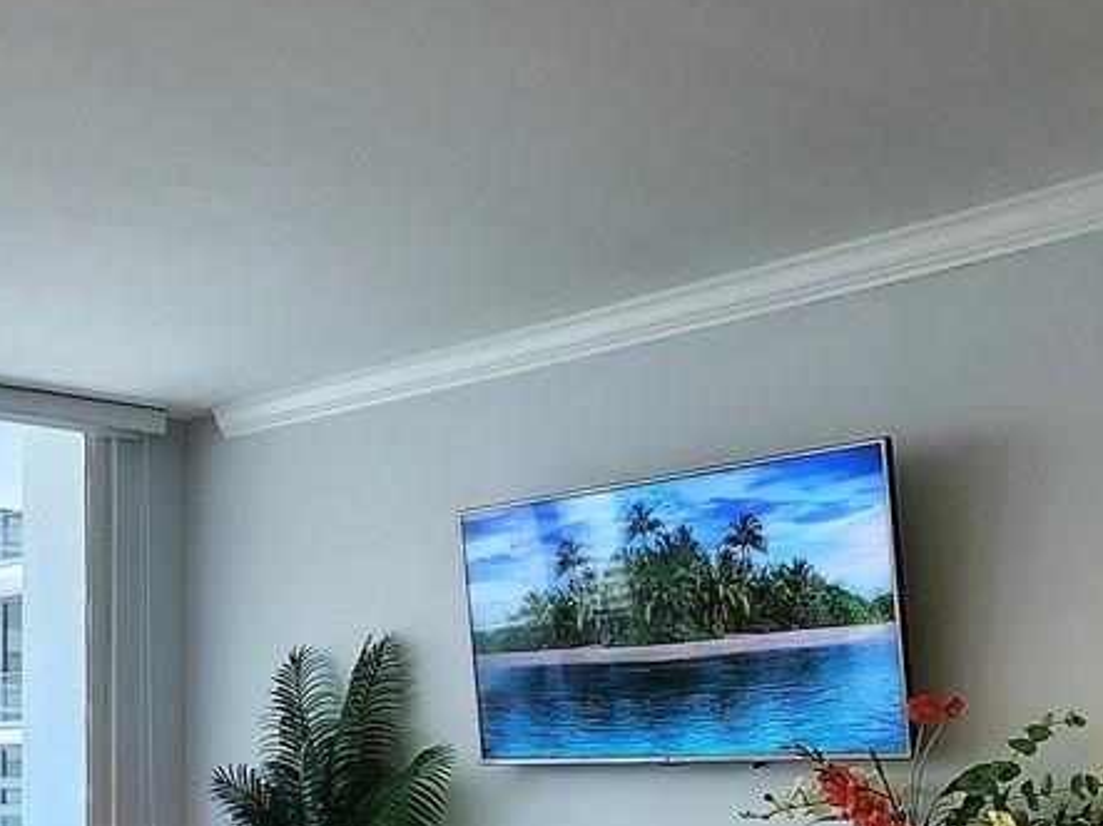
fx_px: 1497
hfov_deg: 37.5
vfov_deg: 29.6
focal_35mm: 47
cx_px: 92
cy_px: 743
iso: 64
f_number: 2.2
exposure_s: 1/120
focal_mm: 2.2
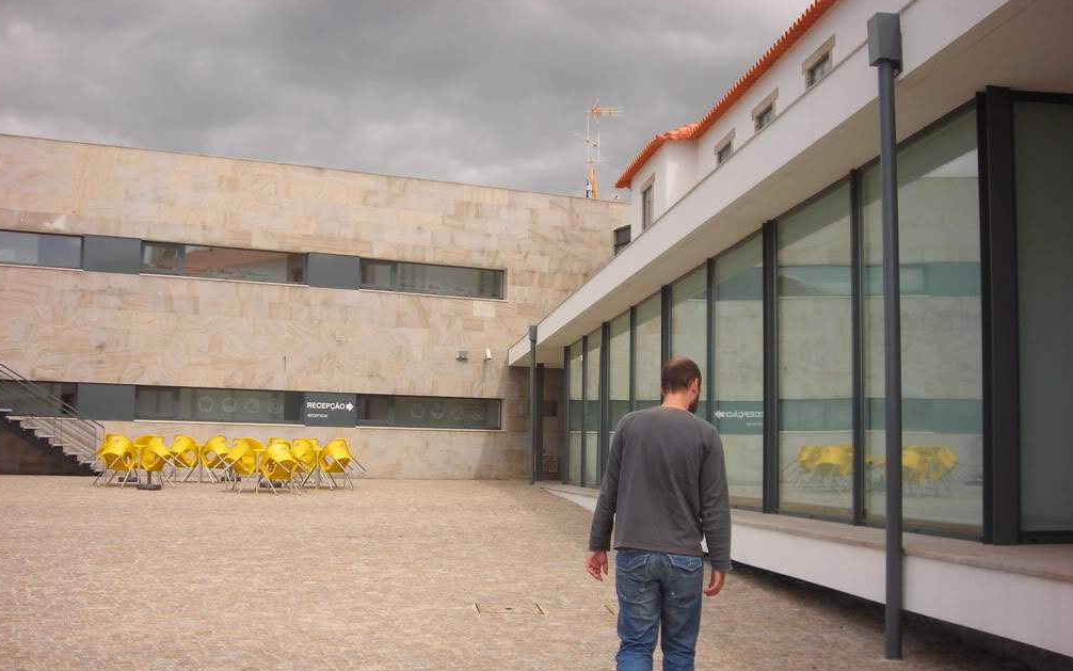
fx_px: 1199
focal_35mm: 41
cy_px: 352
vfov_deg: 31.3
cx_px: 532
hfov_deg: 48.2
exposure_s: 1/429
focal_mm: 6.3
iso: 50
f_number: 3.2
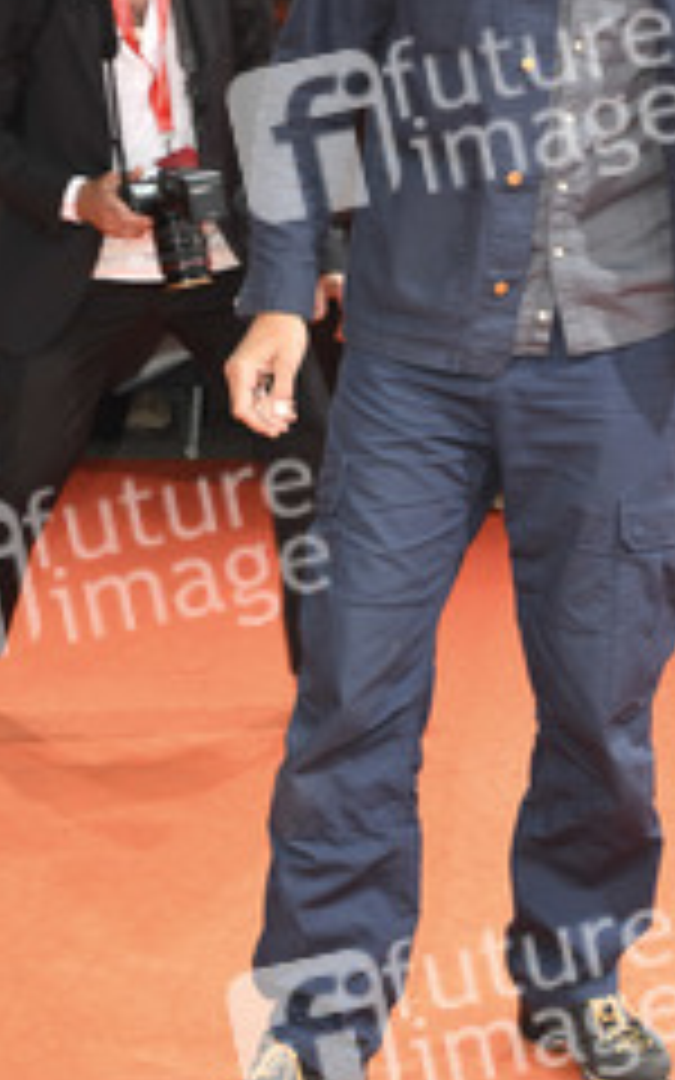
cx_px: 590
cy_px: 342
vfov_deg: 20.3
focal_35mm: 102
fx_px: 3002
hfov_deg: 12.7
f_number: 6.3
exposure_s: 1/160
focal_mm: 40
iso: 400
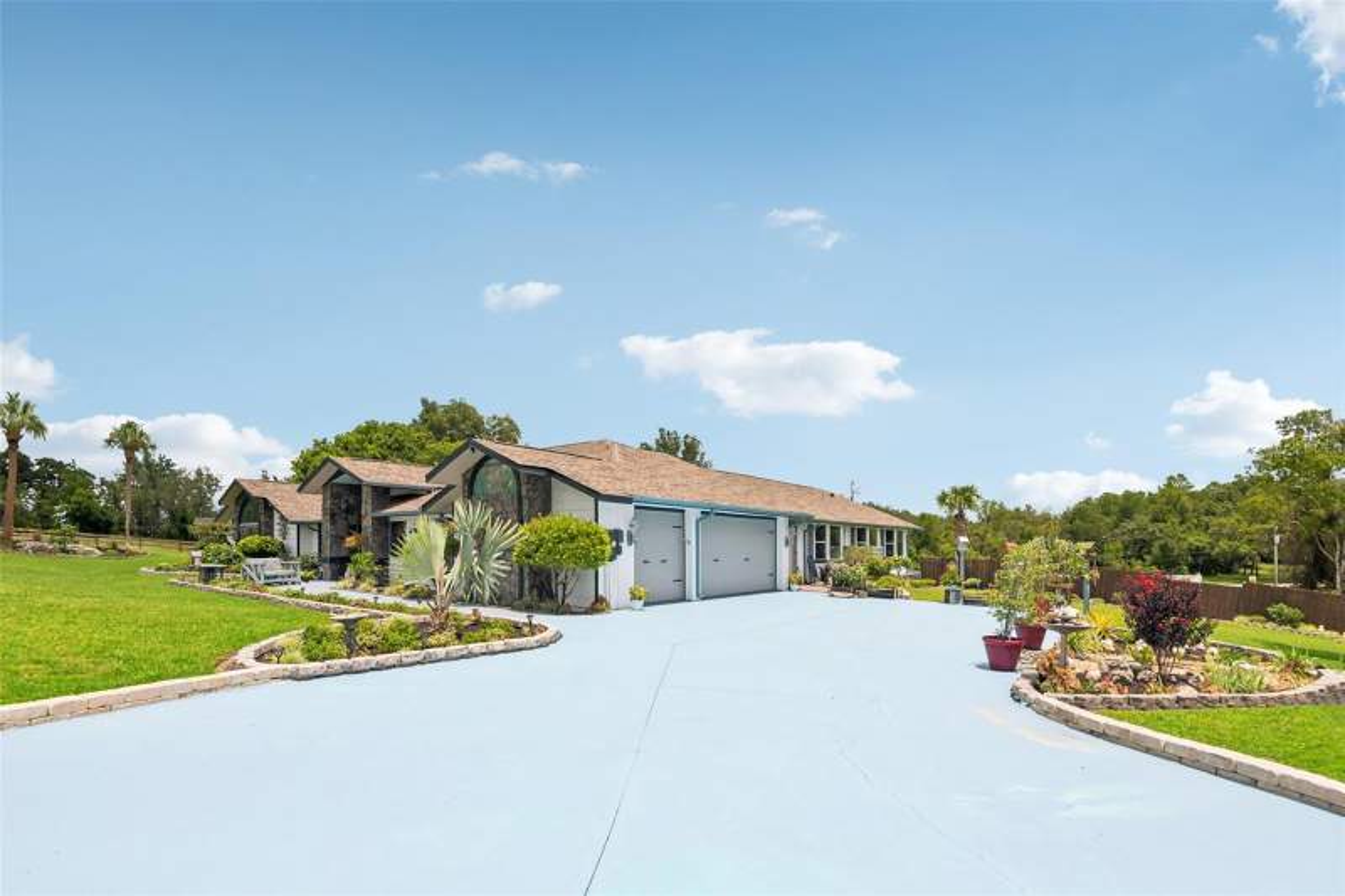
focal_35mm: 16
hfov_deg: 96.7
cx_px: 672
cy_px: 448
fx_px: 598
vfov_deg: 73.7
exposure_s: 1/3200
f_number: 8
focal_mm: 16
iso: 400
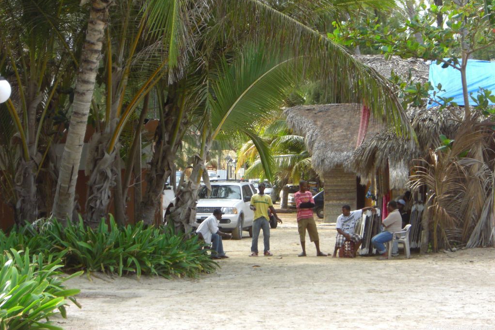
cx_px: 248
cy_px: 149
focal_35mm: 119
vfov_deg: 11.5
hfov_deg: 17.2
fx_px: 1636
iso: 200
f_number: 5.2
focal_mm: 18.6
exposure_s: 1/160
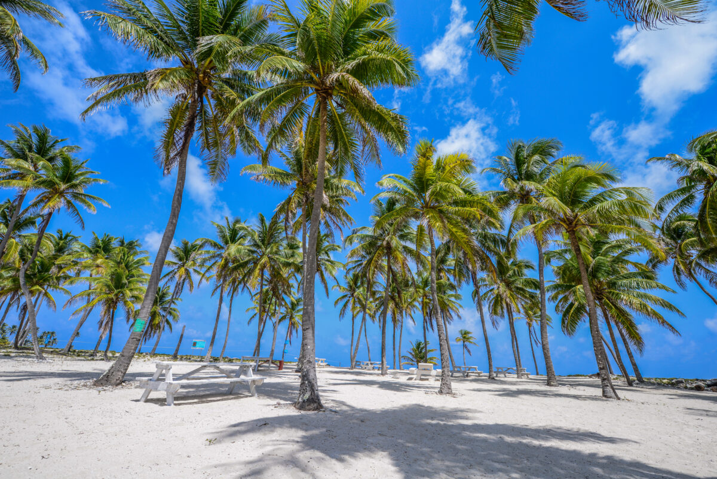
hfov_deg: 104.2
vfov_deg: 81.3
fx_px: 279
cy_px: 240
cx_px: 358
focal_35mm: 14
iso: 100
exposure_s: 1/250
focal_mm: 14
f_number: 8
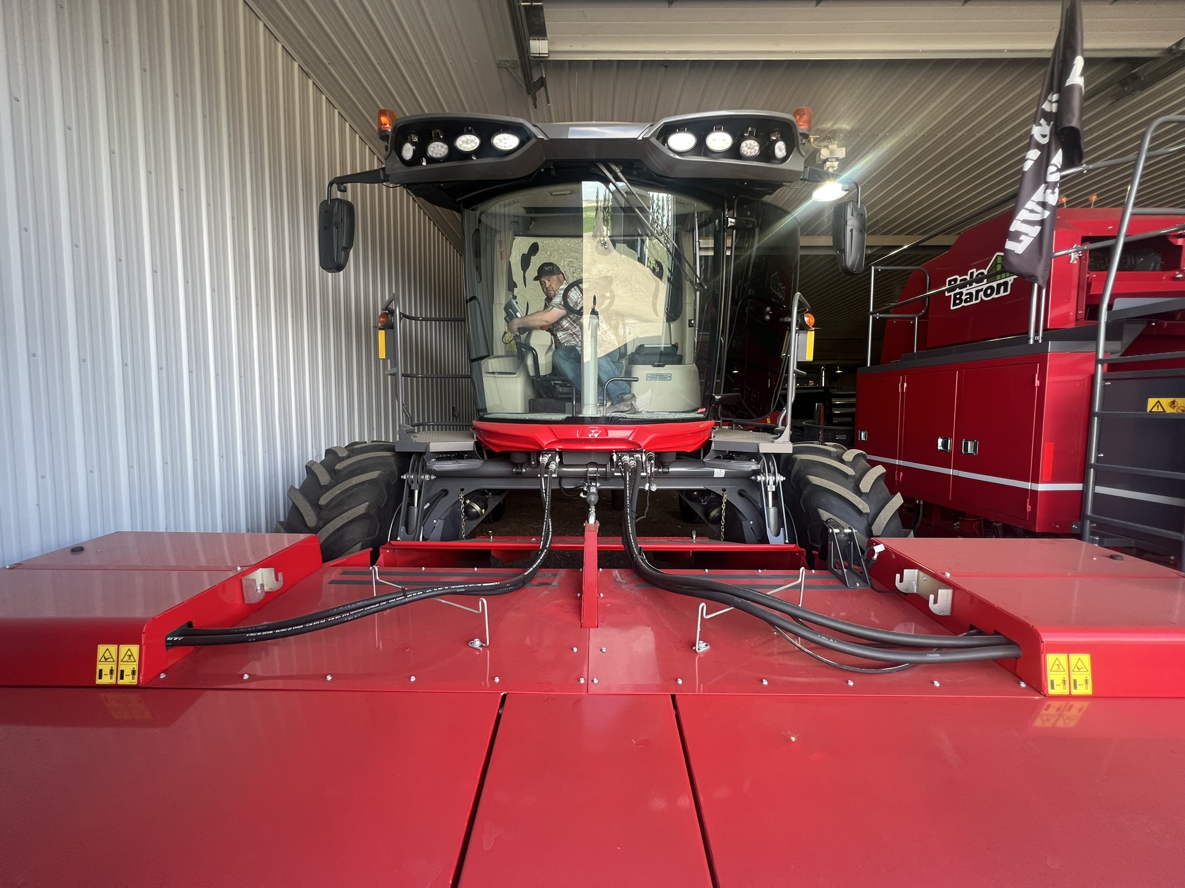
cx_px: 592
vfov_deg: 89.9
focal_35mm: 13
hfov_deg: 106.2
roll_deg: +0.0
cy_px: 444
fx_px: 445
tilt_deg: -4.0
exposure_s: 1/99
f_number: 1.8
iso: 100
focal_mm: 1.57
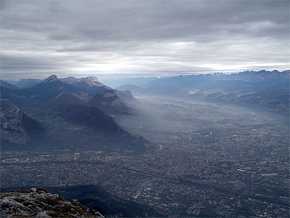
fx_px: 377
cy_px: 109
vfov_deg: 32.2
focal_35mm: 45
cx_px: 145
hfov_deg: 42.1
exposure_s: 1/250
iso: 80
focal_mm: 9.3
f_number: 4.2
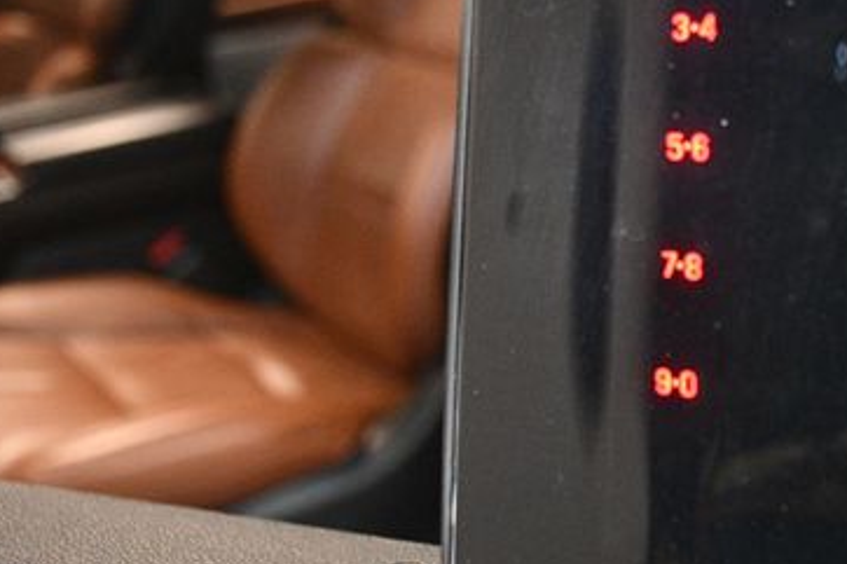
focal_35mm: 69
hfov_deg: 28.5
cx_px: 695
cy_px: 140
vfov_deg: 19.6
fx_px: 1623
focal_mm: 26
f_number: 3.8
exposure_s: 1/80
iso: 3200
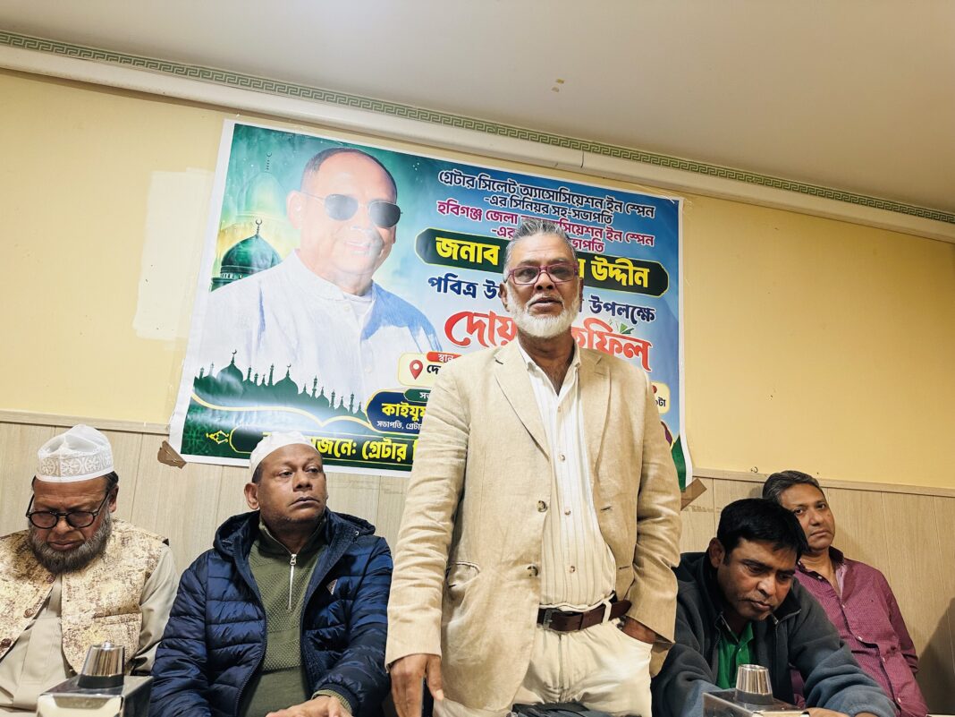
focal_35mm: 24
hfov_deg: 71.6
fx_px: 662
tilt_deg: +14.2
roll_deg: -3.5
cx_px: 478
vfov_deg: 56.8
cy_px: 358
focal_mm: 6.86
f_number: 1.78
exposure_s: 1/50
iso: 200
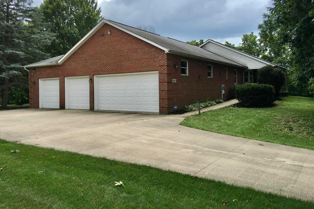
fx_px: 270
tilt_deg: +3.3
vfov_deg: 42.2
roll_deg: +0.1
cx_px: 155
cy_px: 90
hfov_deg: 60.3
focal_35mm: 31
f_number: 2.2
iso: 25
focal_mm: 4.15
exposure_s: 1/1425
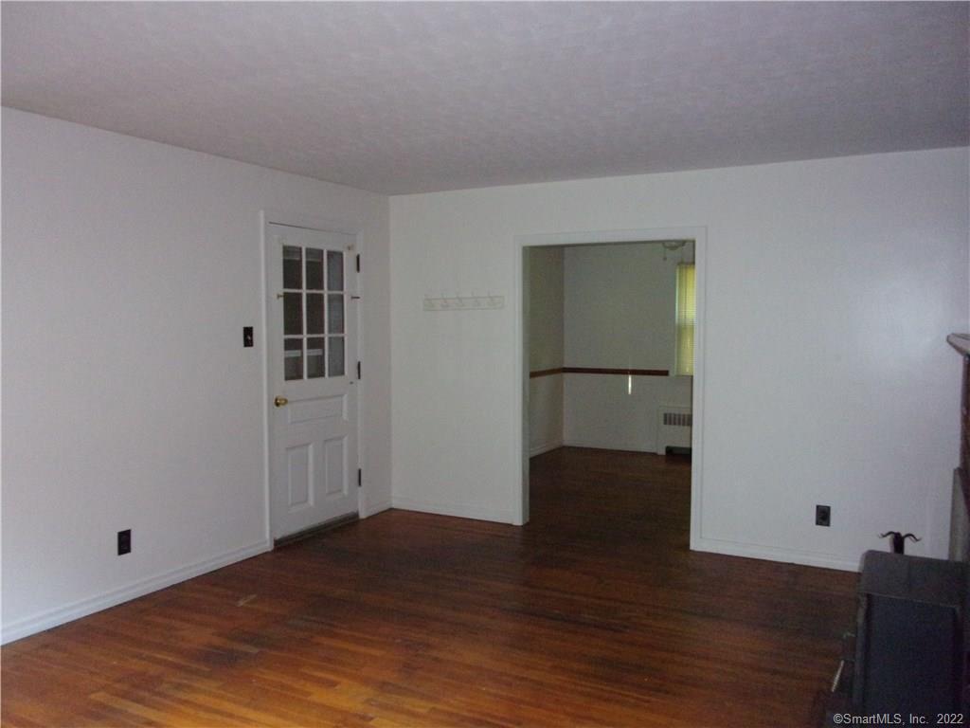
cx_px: 485
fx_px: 785
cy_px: 364
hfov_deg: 63.4
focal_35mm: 28
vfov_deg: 49.7
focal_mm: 5.1
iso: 640
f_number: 3.9
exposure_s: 1/34
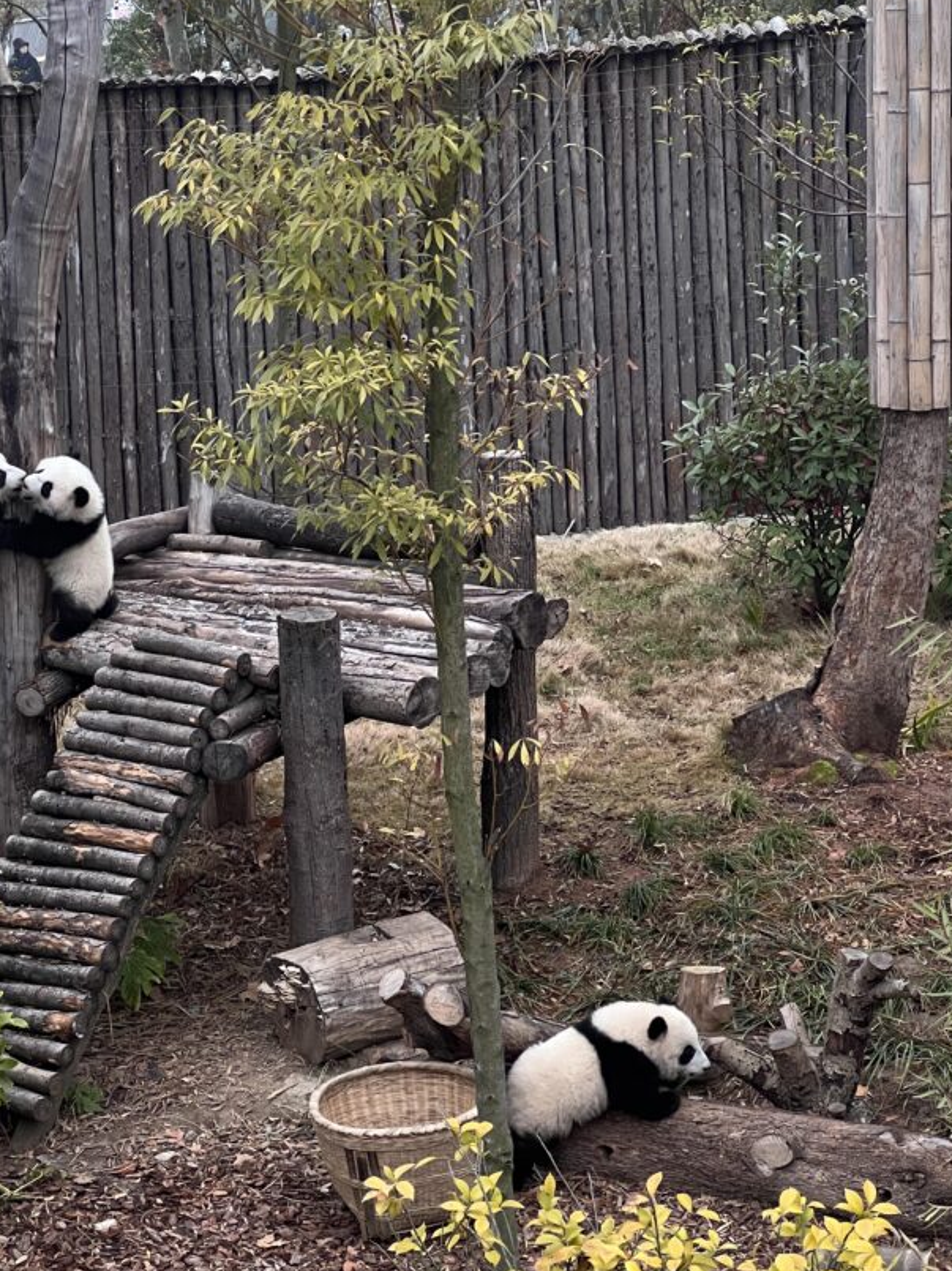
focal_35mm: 98
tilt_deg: -12.9
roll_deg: +0.3
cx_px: 392
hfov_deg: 15.1
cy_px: 617
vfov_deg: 20.0
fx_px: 3596
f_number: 2.8
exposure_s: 1/95
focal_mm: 9
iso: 200
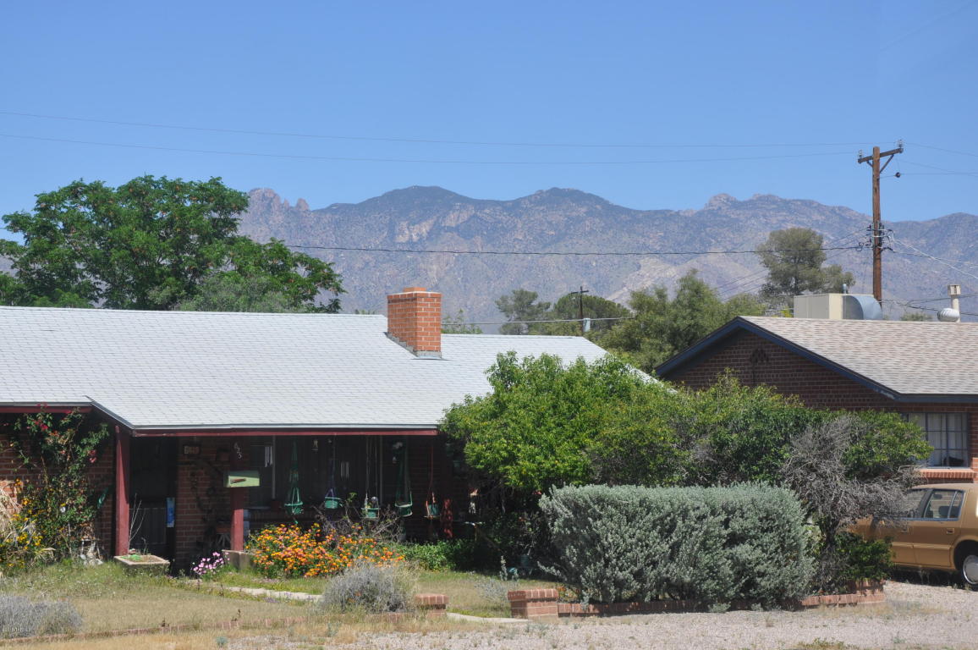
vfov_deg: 14.7
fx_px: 2524
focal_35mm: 93
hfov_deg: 21.9
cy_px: 325
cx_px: 489
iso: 200
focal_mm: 62
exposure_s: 1/400
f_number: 10
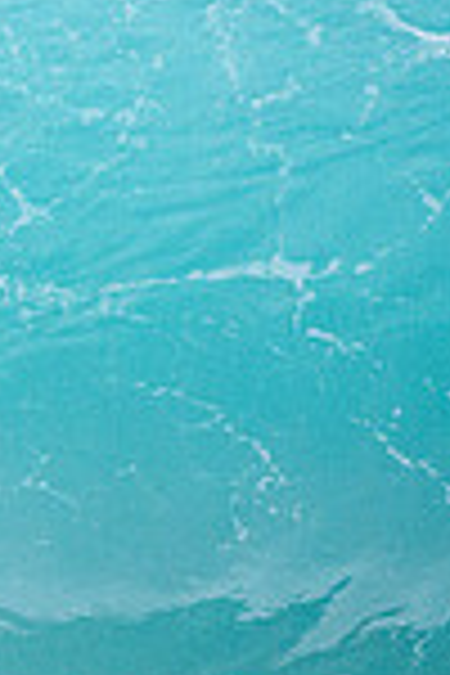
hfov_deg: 0.5
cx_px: -792
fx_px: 54296
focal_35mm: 2896
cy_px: 133
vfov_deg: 0.7
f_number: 5.6
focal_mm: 500
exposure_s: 1/4000
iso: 3600
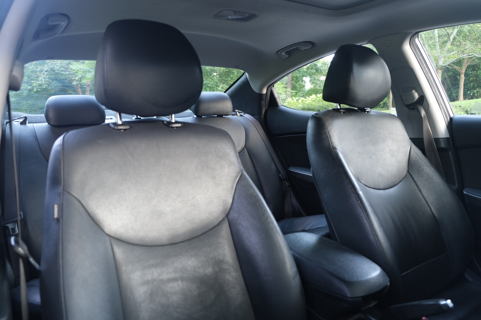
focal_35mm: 27
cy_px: 160
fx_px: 361
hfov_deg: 67.4
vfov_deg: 47.9
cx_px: 240
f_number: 2.8
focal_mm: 18
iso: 800
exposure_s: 1/26
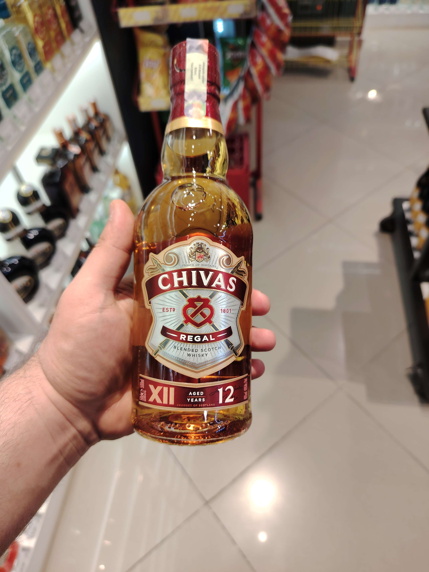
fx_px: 397
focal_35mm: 24
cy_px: 286
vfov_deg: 71.6
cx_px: 214
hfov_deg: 56.8
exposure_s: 1/50
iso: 356
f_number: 1.75
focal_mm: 5.25
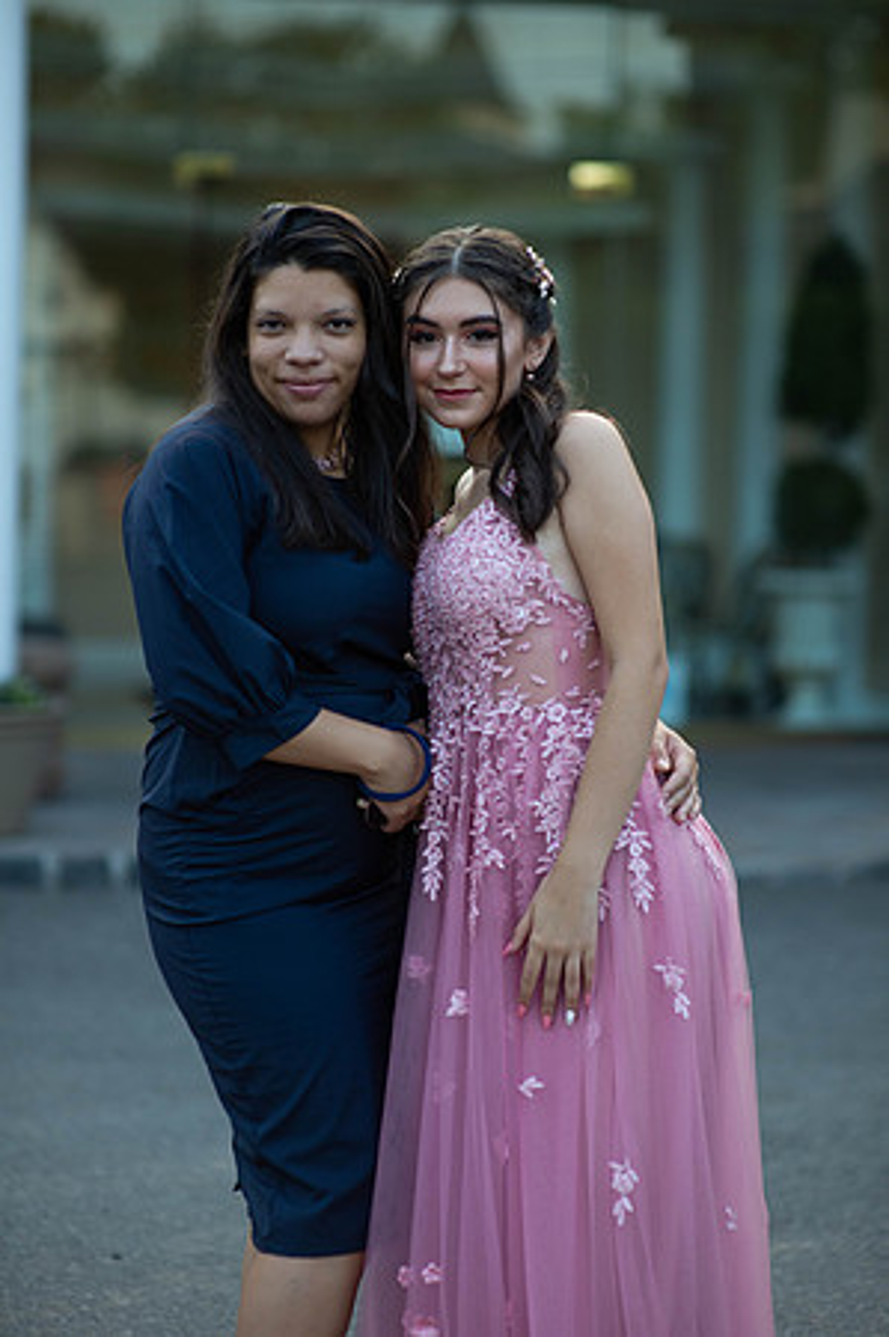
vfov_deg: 23.9
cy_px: 668
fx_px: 3156
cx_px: 444
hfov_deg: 16.0
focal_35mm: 85
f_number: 2
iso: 250
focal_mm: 85
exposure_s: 1/1000
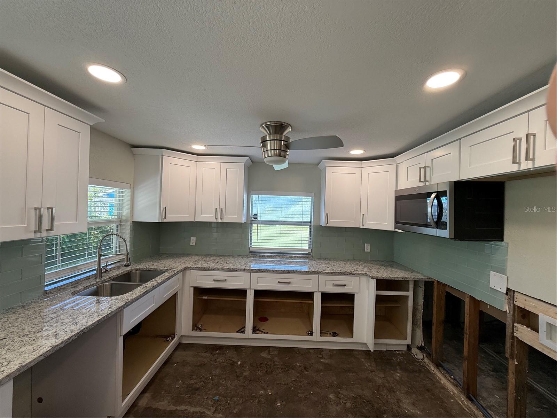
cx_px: 278
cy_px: 209
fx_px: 225
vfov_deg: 85.7
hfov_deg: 102.1
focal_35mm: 14
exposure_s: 1/120
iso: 80
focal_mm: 2.22
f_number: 2.2
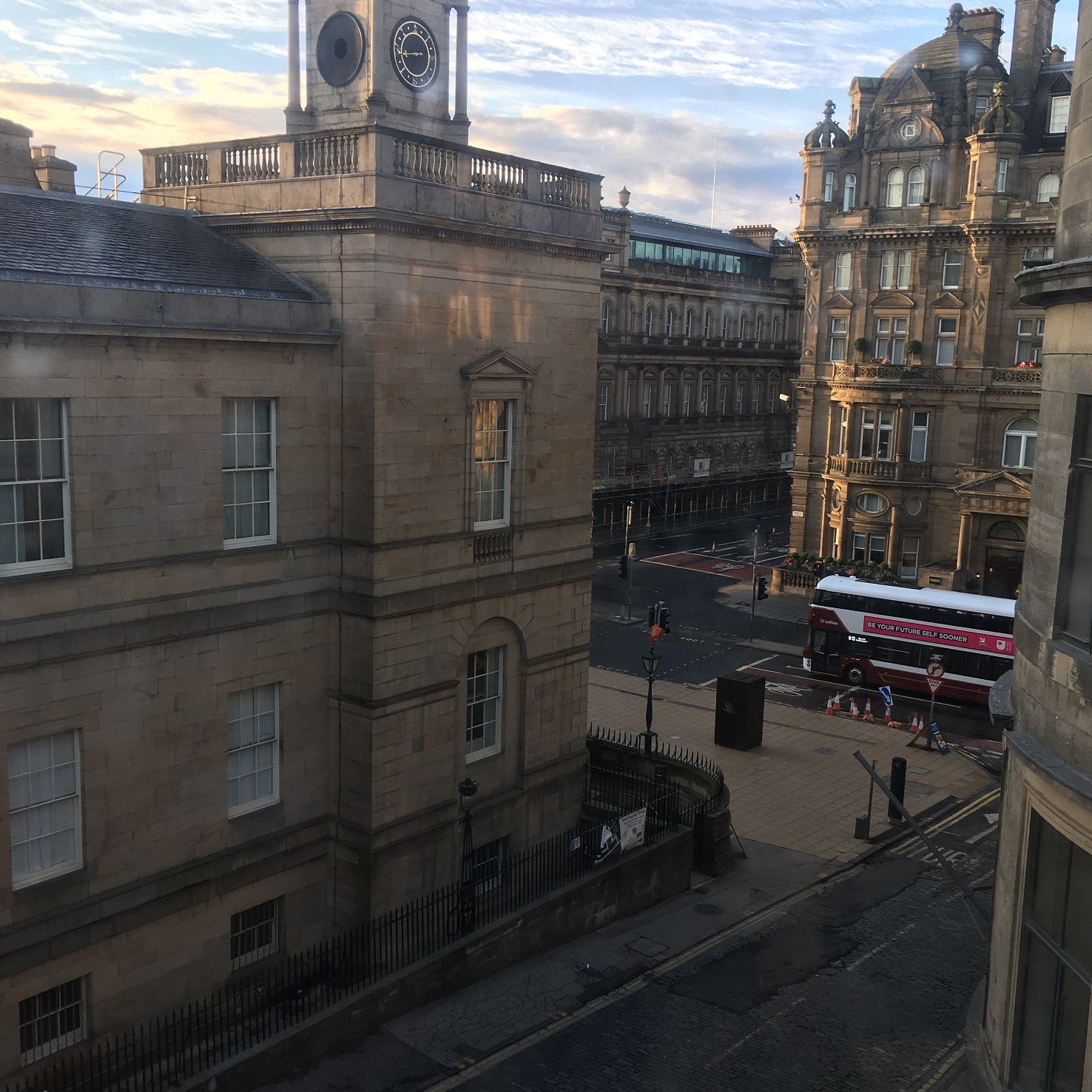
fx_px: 1249
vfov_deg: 47.2
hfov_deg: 47.2
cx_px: 558
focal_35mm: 35
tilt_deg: -9.5
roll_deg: -1.5
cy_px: 561
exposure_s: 1/147
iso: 25
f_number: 2.2
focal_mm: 4.15
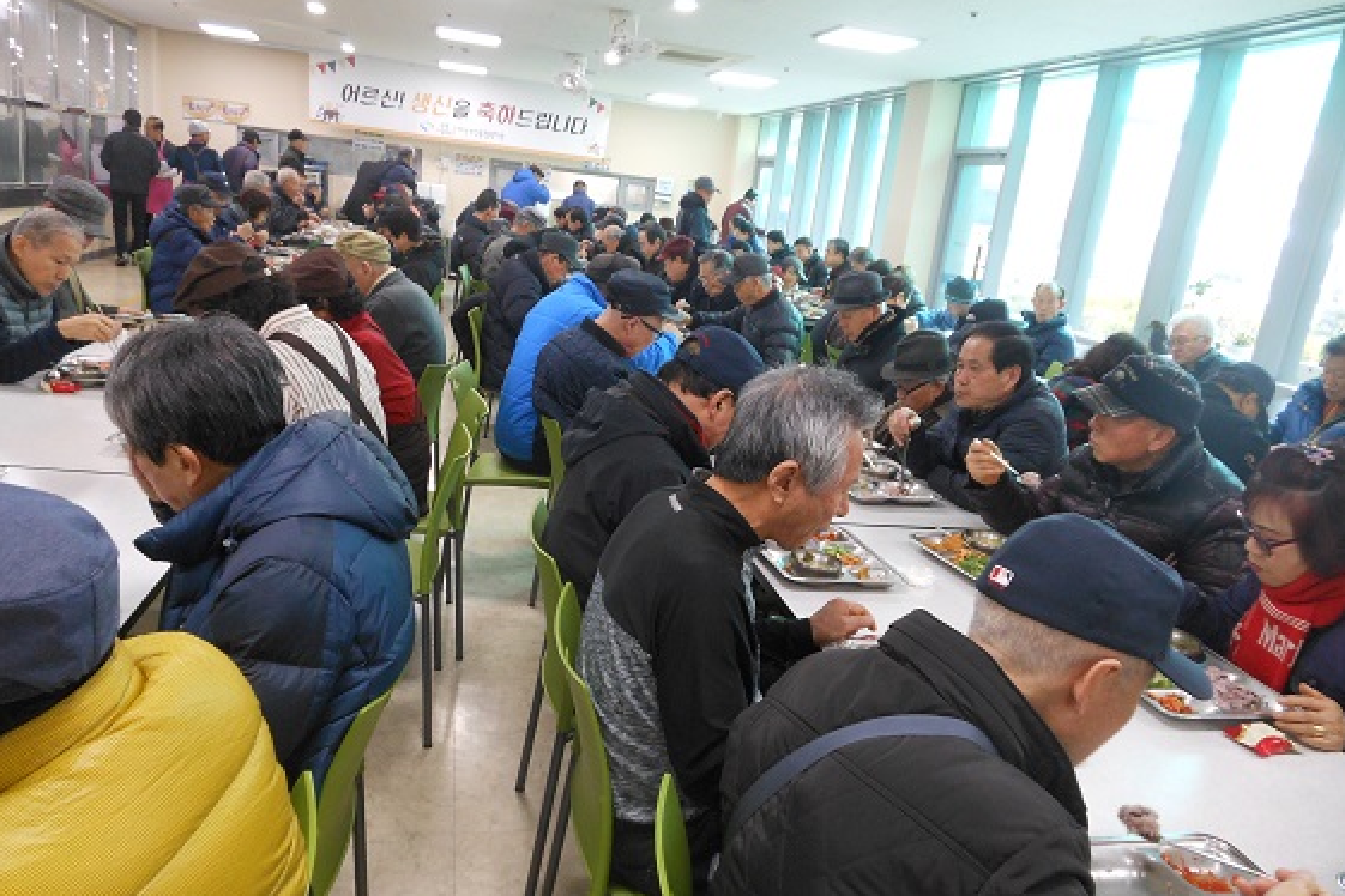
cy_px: 425
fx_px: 1009
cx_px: 656
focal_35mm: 27
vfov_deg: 47.9
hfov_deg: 67.4
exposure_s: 1/30
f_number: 3.2
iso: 250
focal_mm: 4.5
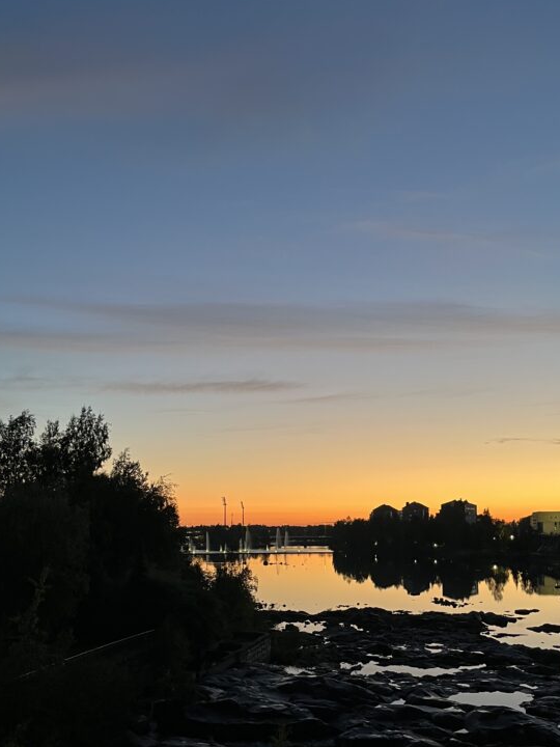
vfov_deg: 49.6
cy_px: 474
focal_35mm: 37
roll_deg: +0.0
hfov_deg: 38.6
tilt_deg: +3.2
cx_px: 320
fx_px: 798
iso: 160
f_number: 1.6
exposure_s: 1/60
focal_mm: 5.1
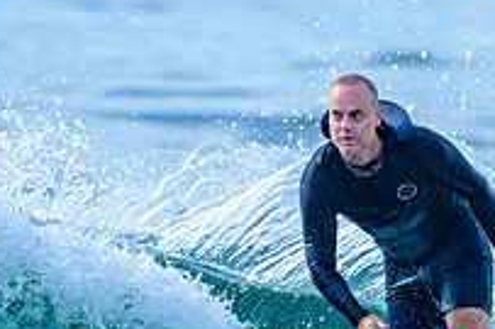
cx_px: 244
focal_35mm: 3068
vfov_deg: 0.4
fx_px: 42150
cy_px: 276
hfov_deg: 0.7
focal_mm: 800
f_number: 6.3
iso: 500
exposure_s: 1/3200
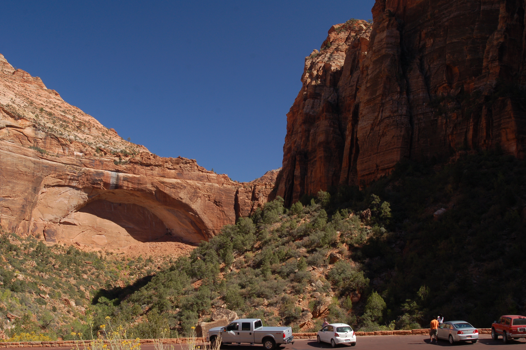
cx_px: 263
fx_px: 613
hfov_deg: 46.4
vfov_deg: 31.8
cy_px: 175
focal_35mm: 42
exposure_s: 1/60
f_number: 10
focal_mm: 28
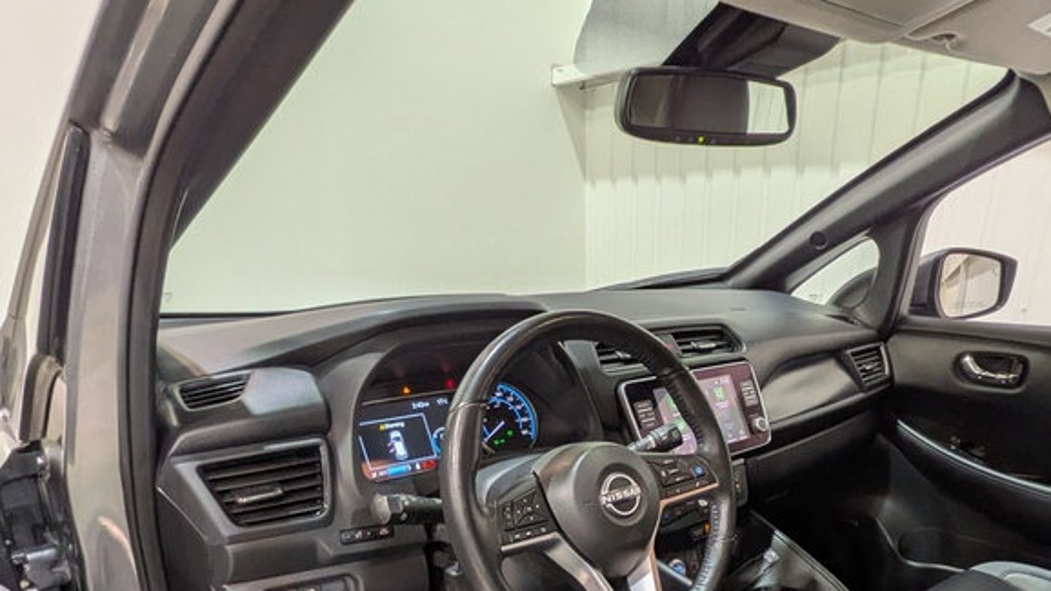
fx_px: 752
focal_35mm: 27
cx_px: 596
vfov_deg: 38.3
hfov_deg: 69.5
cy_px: 587
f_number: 2.2
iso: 74
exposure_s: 1/40
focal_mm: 1.83
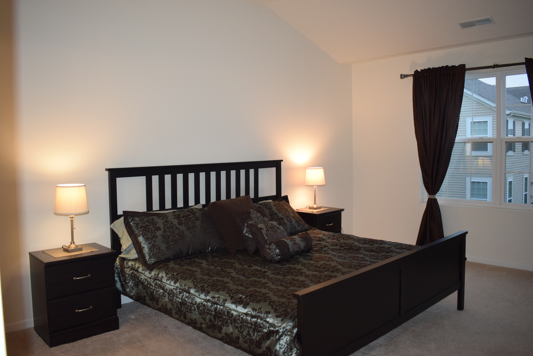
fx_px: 429
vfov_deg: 45.0
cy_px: 173
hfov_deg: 63.6
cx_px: 262
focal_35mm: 29
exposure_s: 1/60
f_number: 4
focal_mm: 18
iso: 800
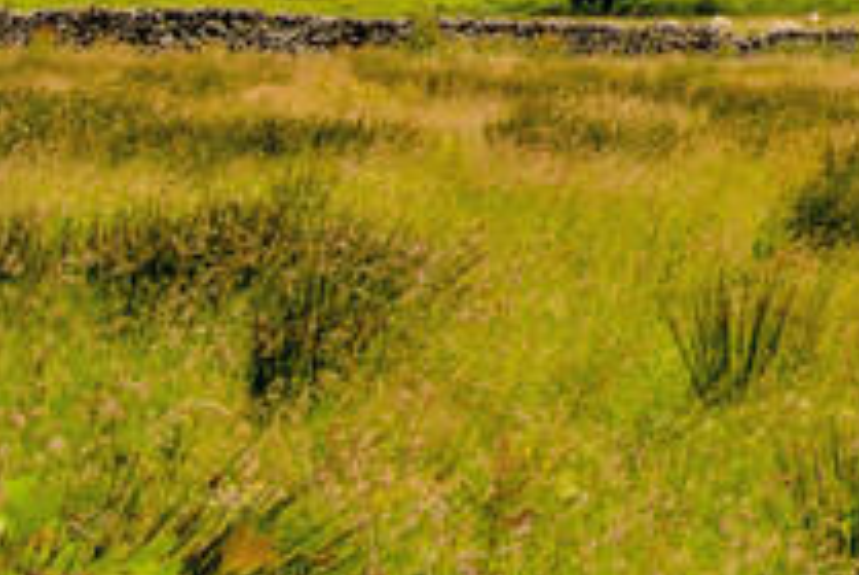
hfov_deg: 12.6
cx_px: 1969
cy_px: -811
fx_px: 3154
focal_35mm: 132
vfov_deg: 9.3
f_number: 7.1
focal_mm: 18
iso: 100
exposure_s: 1/250
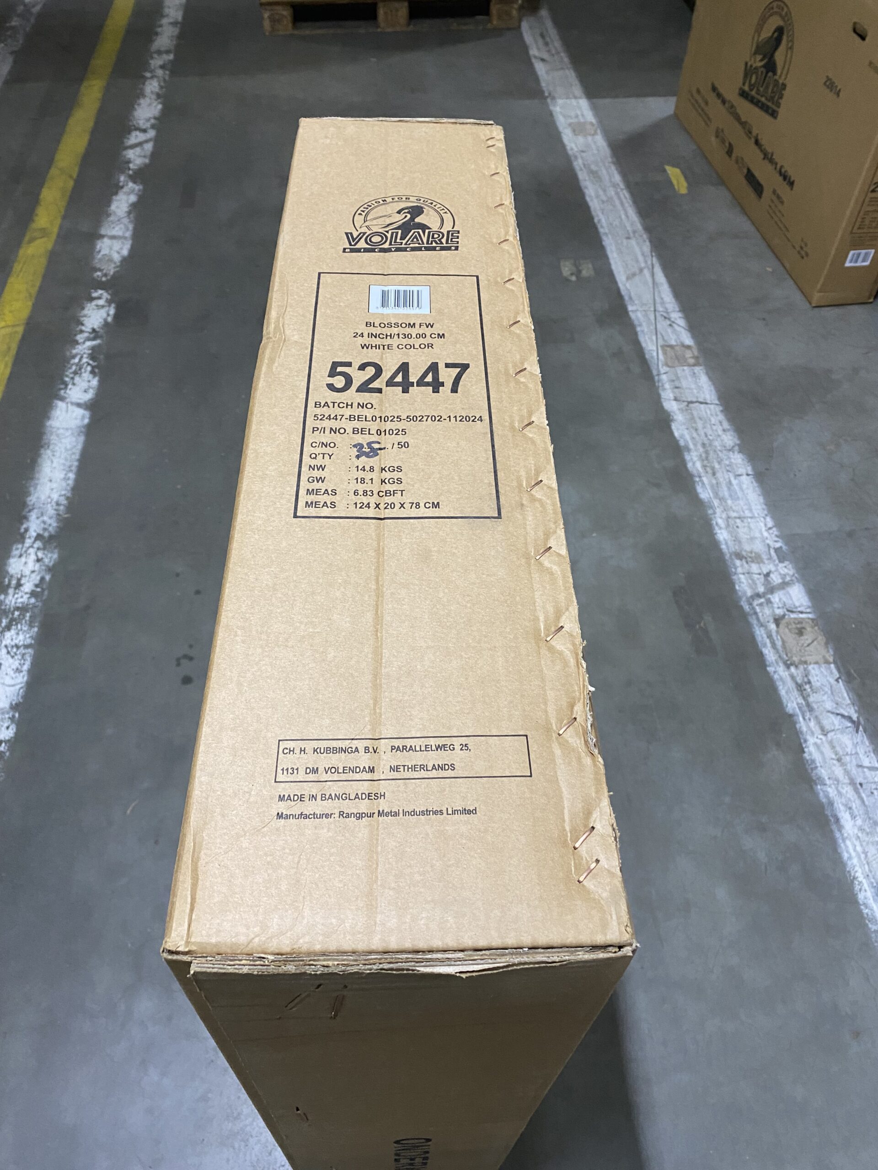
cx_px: 439
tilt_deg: -49.7
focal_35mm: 26
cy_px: 585
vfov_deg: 67.3
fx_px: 879
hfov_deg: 53.1
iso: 250
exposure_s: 1/50
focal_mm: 4.25
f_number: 1.8
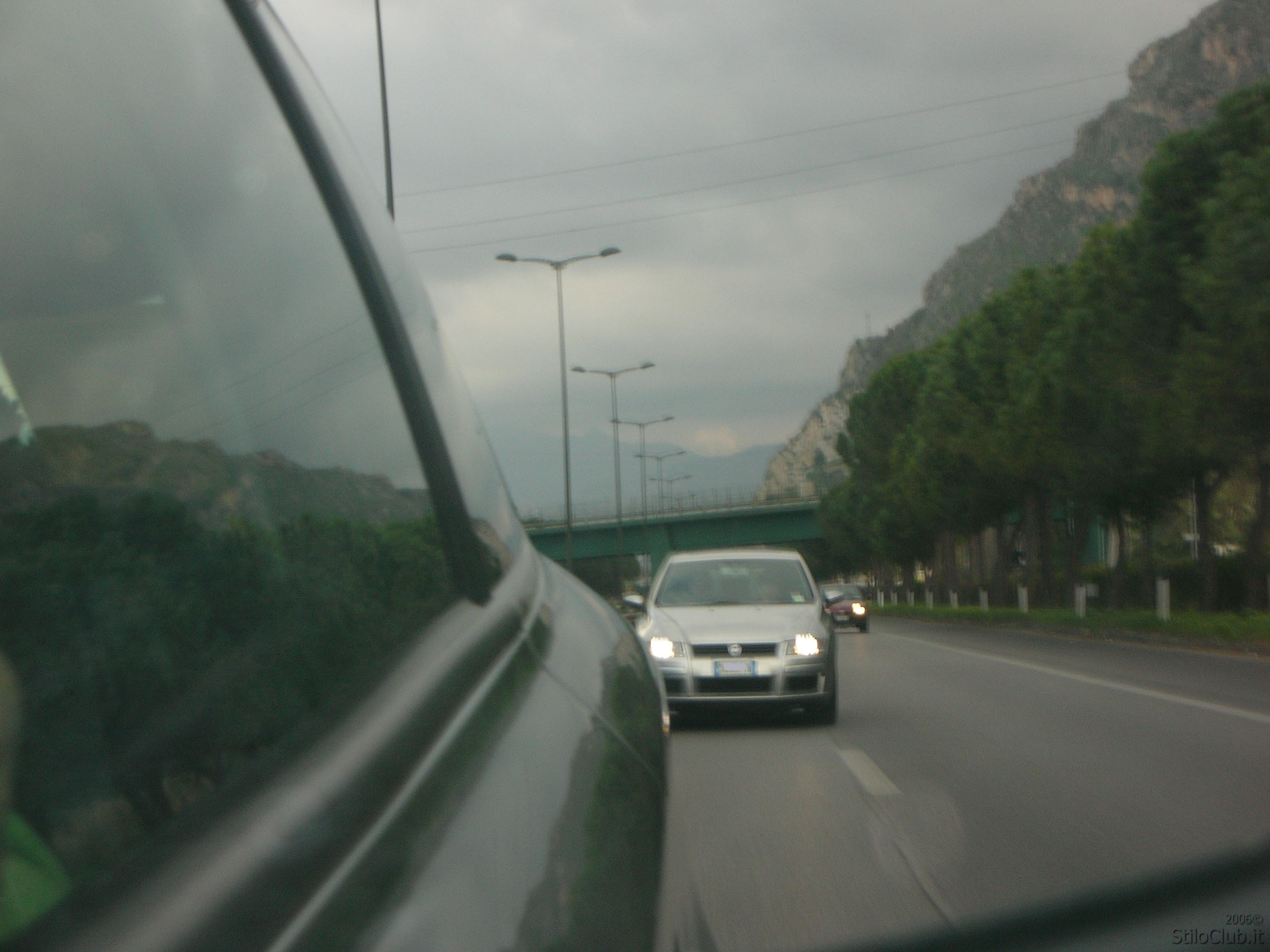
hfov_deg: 18.7
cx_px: 635
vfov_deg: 14.1
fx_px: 3852
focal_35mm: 105
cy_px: 476
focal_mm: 17.4
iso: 58
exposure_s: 1/60.3
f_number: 5.4
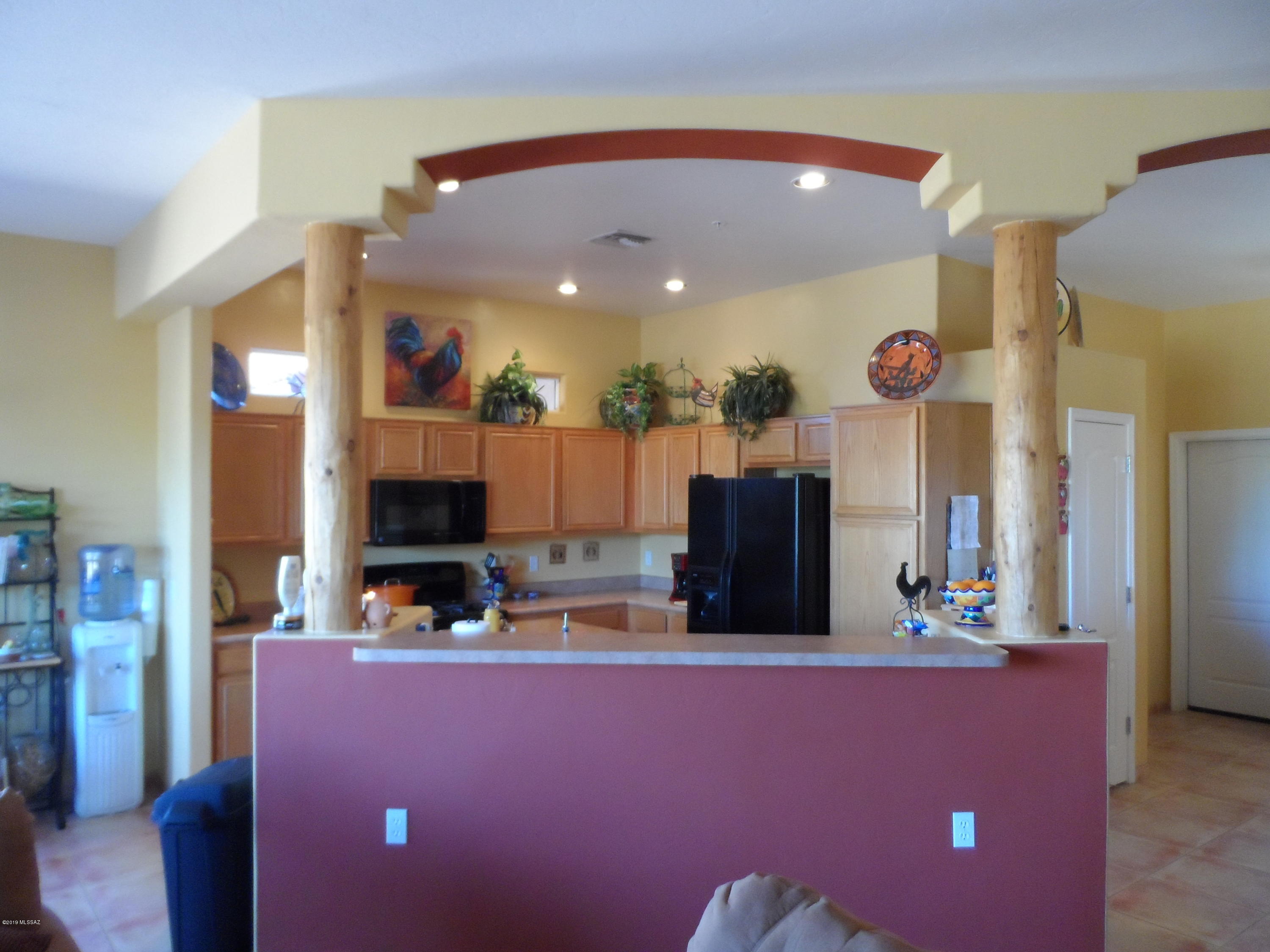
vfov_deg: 56.8
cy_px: 476
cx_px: 635
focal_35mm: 24
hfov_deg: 71.6
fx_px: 881
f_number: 3.2
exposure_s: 1/30
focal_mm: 4
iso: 400
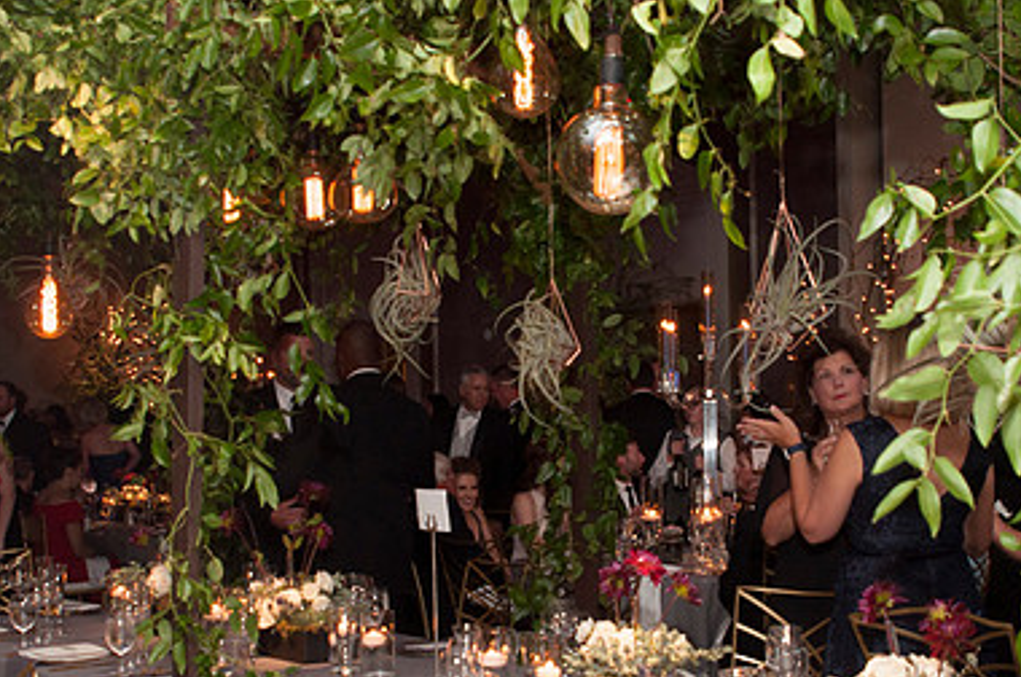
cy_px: 469
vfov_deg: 24.4
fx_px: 1557
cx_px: 513
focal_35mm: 55
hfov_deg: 36.3
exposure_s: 1/50
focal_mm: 24
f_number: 5.6
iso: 400
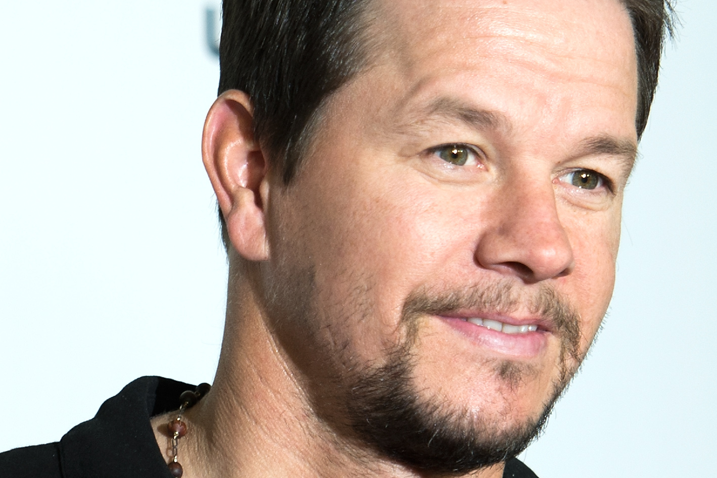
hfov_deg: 6.9
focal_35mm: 296
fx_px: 5895
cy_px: 316
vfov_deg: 4.6
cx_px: 685
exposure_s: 1/160
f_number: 3.2
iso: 640
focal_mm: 140
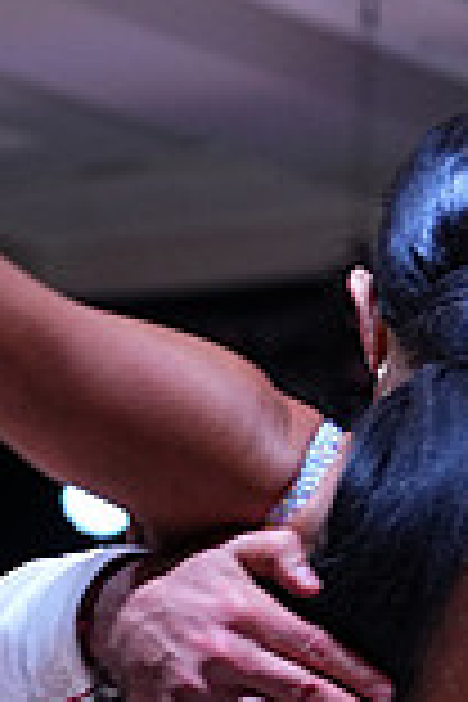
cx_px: 146
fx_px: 5070
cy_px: 1134
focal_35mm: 260
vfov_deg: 7.7
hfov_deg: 5.3
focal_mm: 70
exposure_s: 1/500
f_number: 4
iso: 1600
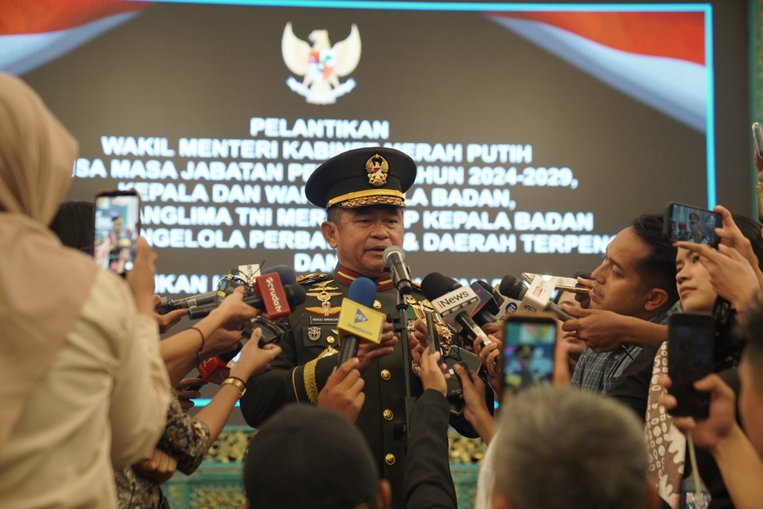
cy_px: 254
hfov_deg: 28.8
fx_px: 1483
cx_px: 382
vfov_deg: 19.5
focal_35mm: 70
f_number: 3.2
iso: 2500
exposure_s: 1/250
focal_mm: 70
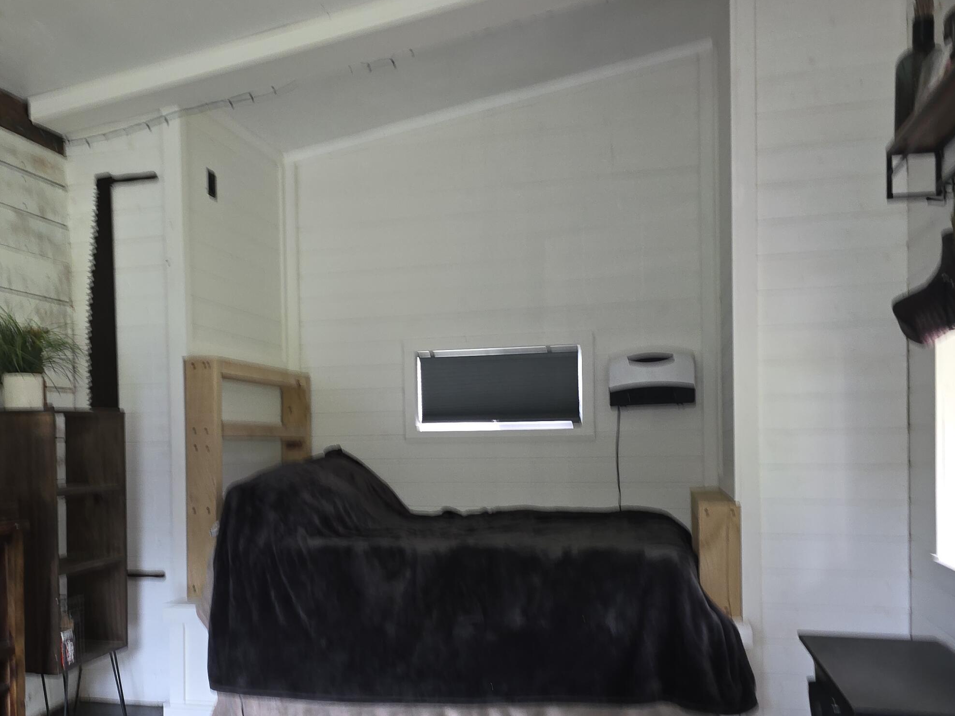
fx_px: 966
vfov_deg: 40.4
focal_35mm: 35
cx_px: 393
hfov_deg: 52.3
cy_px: 455
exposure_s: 1/17.2
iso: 160
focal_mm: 6.3
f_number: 1.7
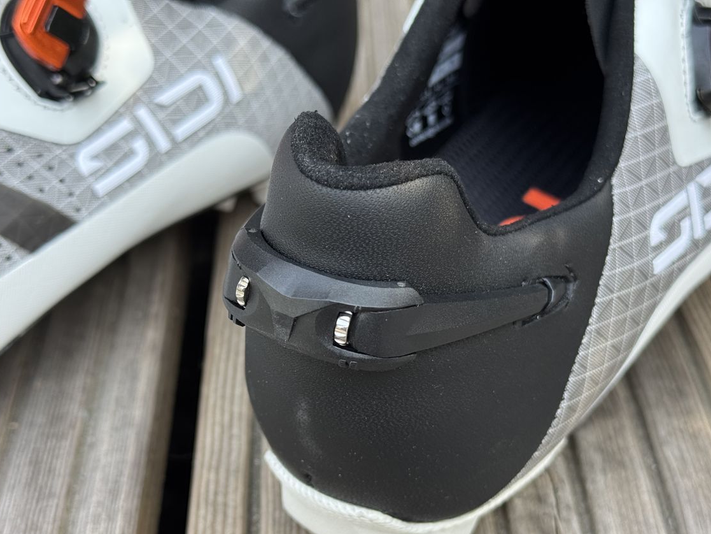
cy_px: 305
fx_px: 1130
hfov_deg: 34.9
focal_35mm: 55
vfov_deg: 26.5
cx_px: 358
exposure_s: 1/172
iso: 80
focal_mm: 6.76
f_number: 1.78
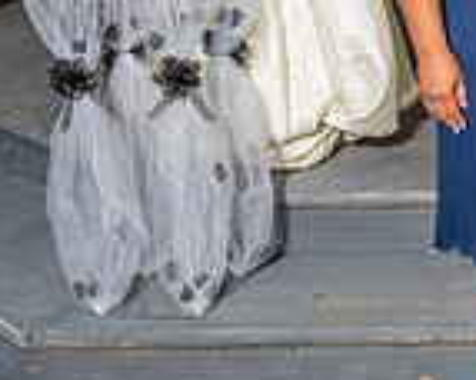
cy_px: -48
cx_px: 842
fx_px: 1730
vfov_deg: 12.3
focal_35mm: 123
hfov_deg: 14.0
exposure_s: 1/200
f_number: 4.5
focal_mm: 29
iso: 640
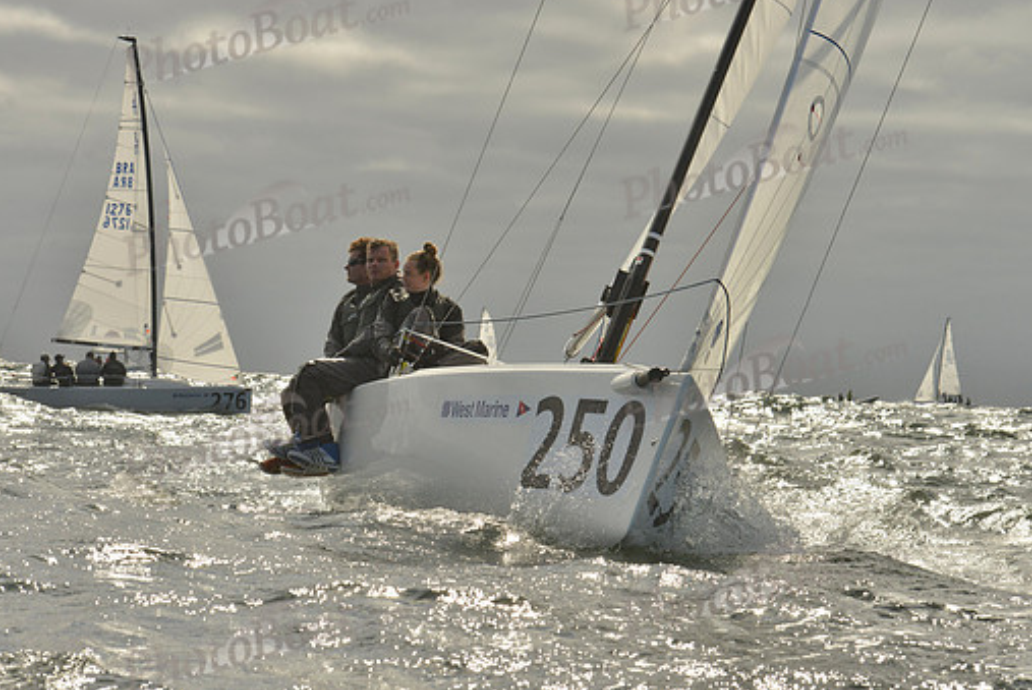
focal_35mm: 112
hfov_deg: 18.2
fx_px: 3213
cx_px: 517
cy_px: 300
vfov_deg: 12.3
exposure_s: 1/2000
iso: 400
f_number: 13
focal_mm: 98
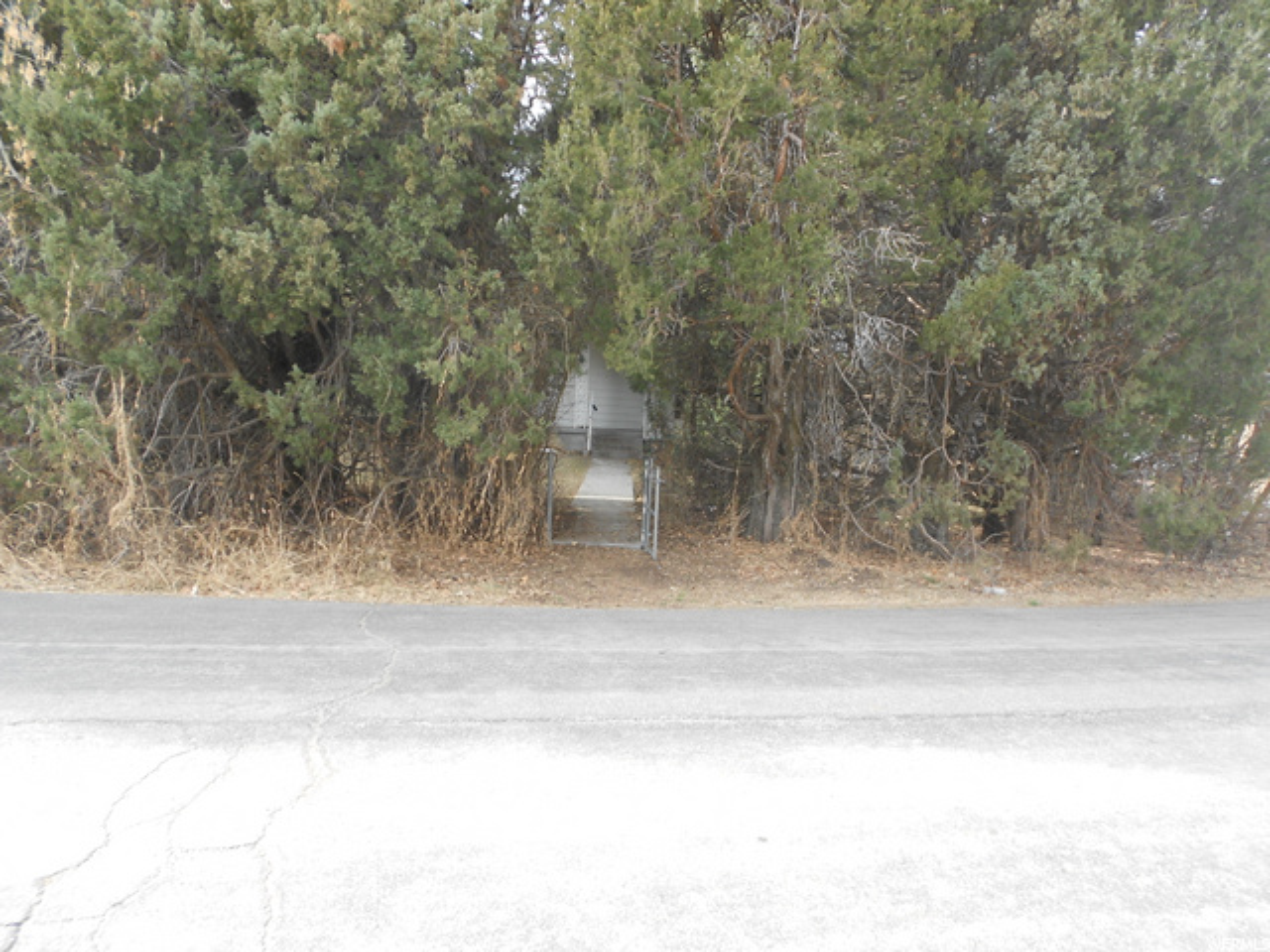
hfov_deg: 67.3
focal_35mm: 26
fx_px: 954
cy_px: 476
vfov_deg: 53.1
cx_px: 635
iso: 80
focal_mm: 4.6
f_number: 3.2
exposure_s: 1/80
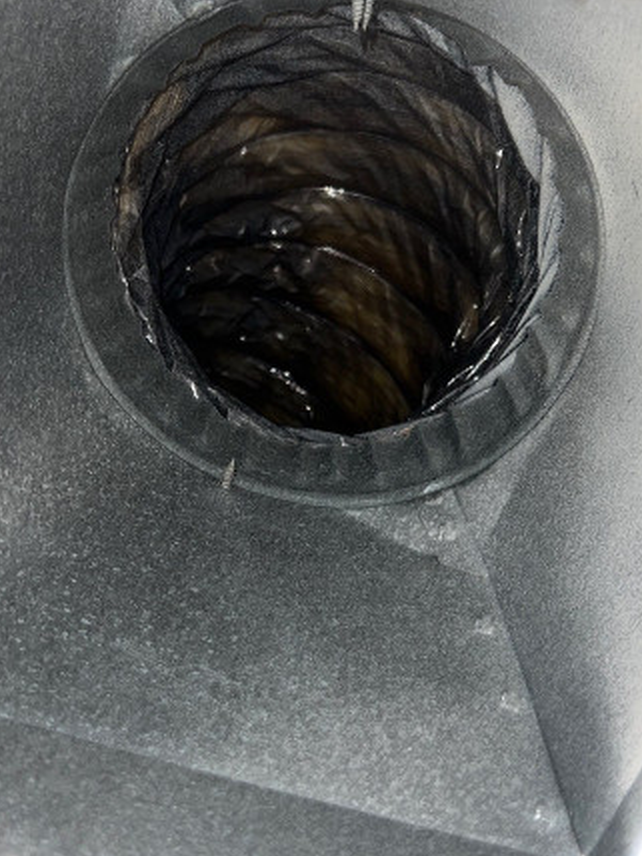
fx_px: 816
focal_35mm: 33
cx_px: 339
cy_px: 435
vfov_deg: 55.3
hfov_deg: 42.9
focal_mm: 4.2
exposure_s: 1/123
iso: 32
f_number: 2.2
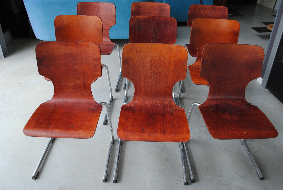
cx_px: 142
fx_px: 236
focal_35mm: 30
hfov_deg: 61.8
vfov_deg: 43.8
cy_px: 95
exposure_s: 1/30
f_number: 3.8
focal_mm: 20
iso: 280
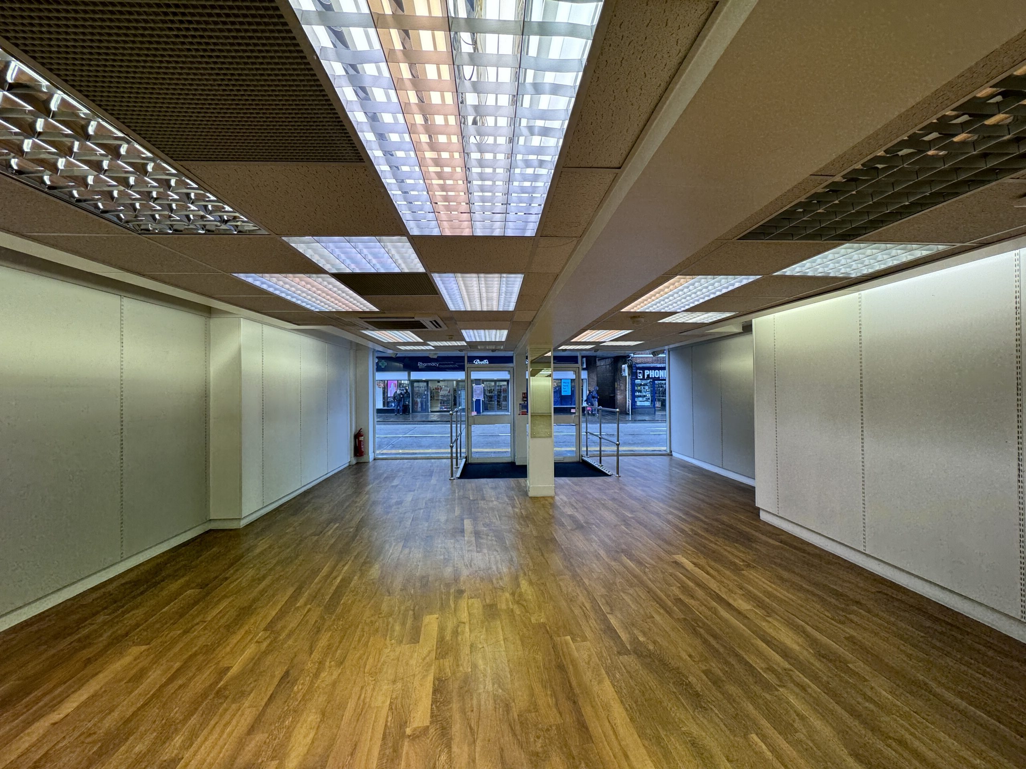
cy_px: 384
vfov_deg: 85.7
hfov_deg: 102.1
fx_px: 415
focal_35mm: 14
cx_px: 513
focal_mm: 2.22
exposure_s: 1/111
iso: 40
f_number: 2.2
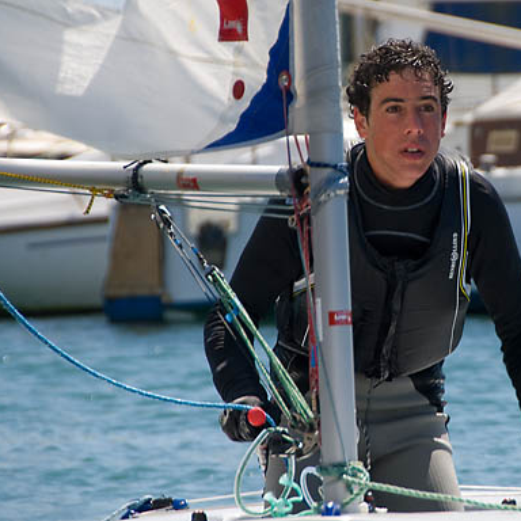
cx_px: 389
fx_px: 5568
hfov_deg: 5.4
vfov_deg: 5.4
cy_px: 261
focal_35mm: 327
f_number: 8
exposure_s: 1/250
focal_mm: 170
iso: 100
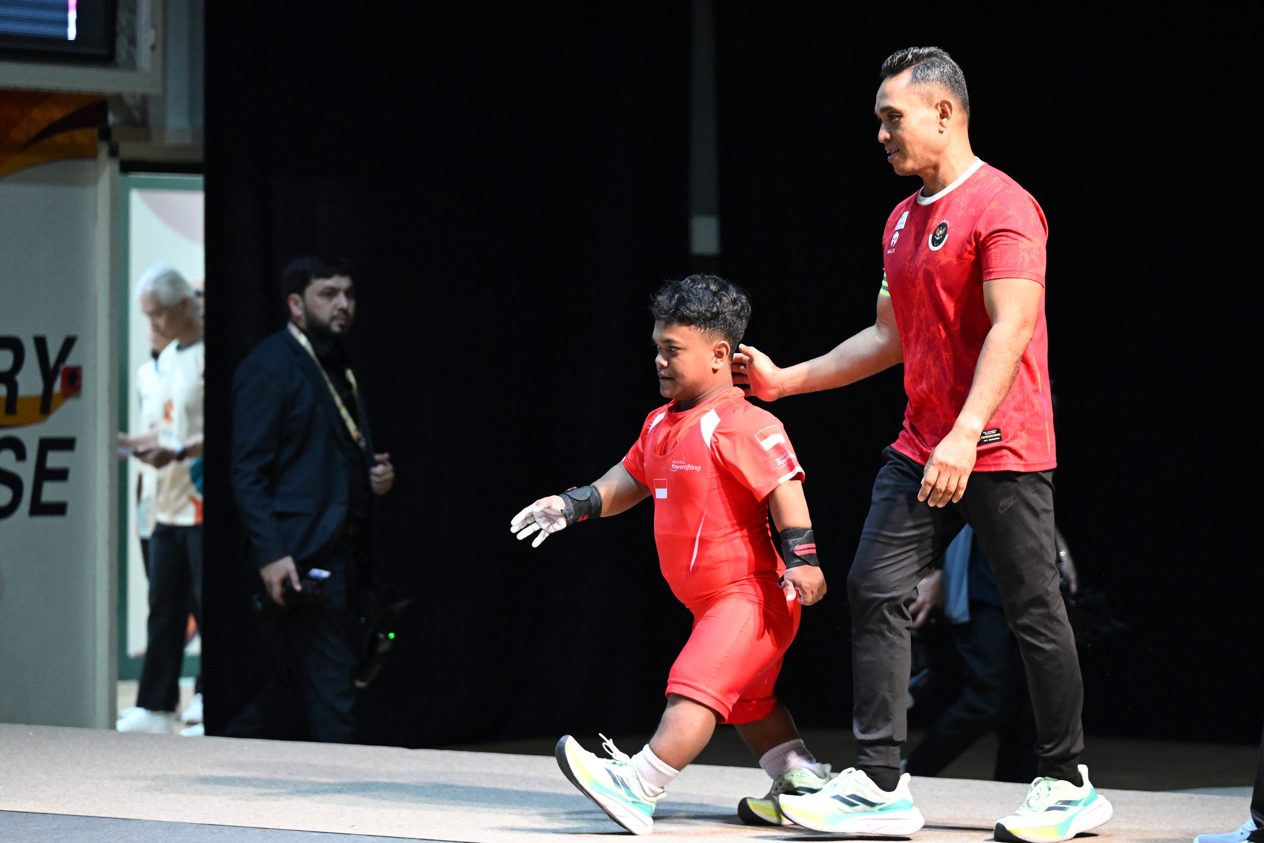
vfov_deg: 11.4
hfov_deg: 17.1
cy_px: 422
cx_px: 632
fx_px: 4213
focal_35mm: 120
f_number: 2.8
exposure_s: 1/500
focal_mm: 120
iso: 5000
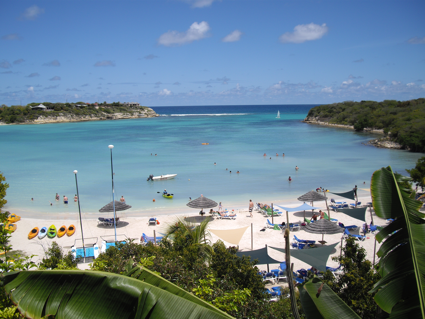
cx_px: 212
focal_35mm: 38
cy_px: 160
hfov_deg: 49.0
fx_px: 467
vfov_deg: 37.7
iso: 50
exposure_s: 1/160
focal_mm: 7.9
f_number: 8
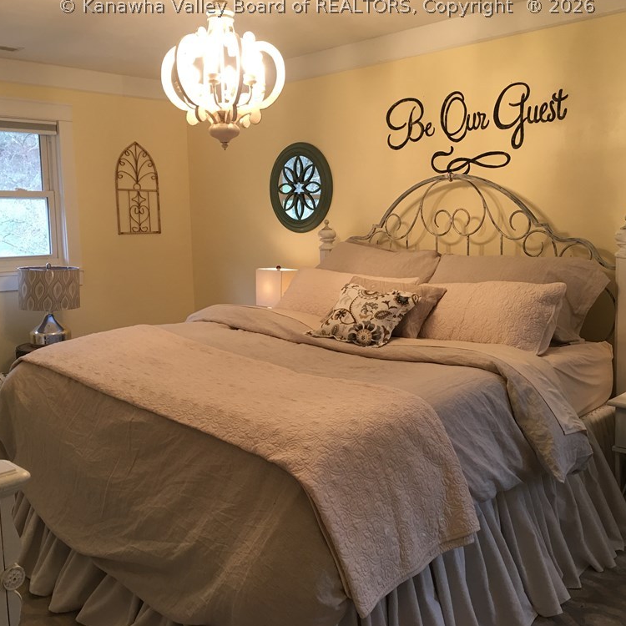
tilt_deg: -6.7
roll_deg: -0.5
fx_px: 716
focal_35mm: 35
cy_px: 310
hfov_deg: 47.2
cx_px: 326
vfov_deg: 47.2
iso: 32
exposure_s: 1/15
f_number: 2.2
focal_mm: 4.15
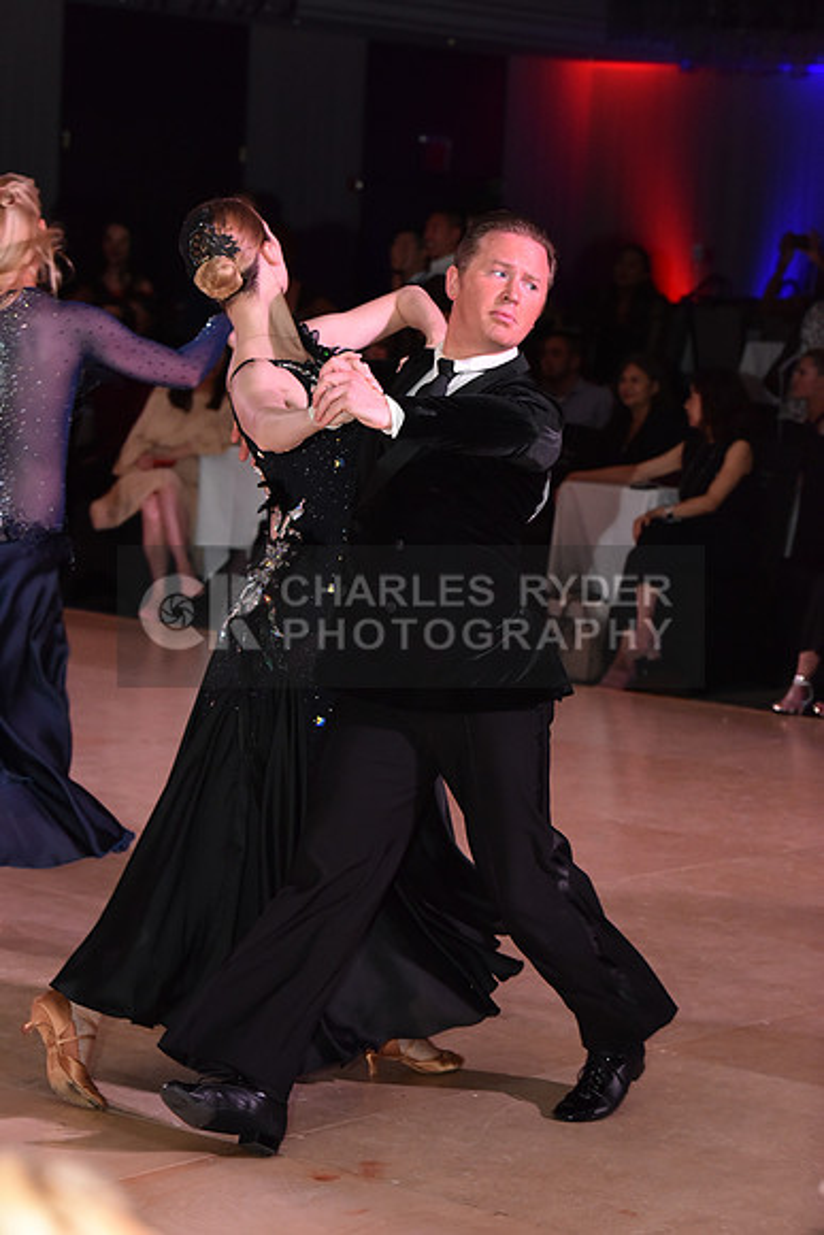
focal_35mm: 110
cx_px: 412
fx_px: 3774
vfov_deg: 18.6
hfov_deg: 12.5
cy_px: 618
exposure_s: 1/320
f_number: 7.1
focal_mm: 110
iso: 2500
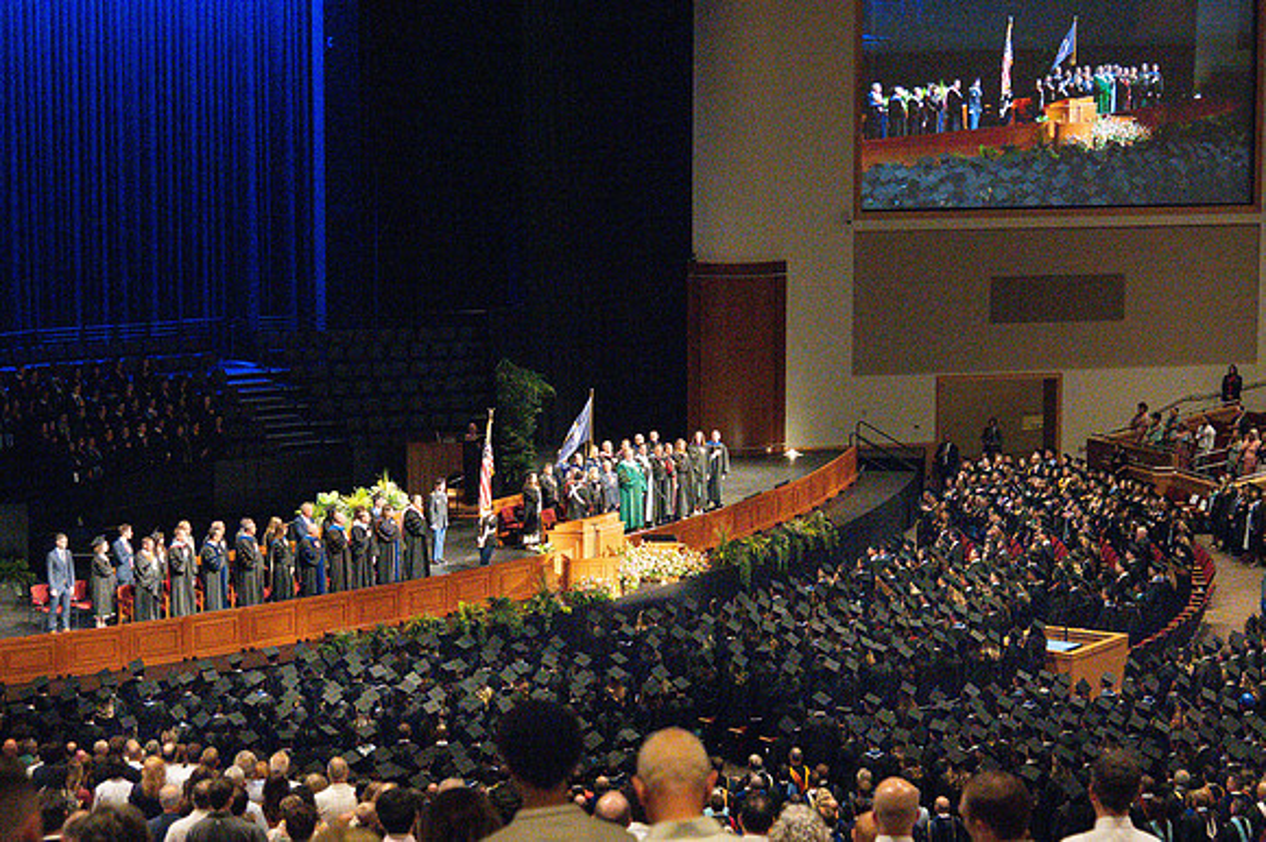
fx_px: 3245
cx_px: 611
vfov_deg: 14.8
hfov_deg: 22.1
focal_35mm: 92
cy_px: 422
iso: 8000
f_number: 4
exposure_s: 1/320
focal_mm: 58
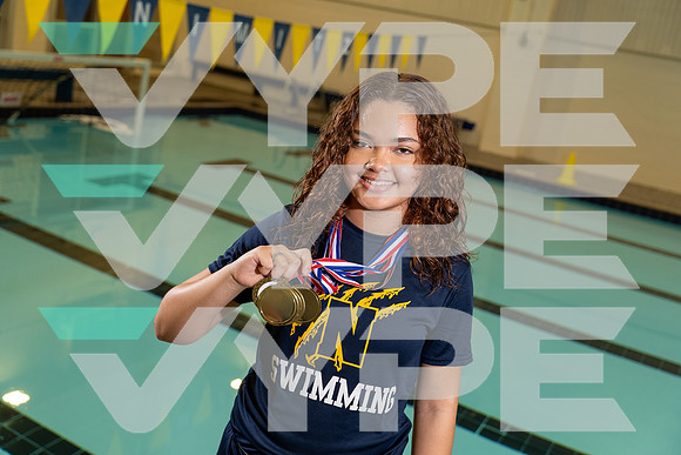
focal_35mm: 43
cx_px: 340
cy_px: 228
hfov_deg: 45.4
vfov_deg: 31.2
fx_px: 814
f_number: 4
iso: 800
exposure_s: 1/250
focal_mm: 43
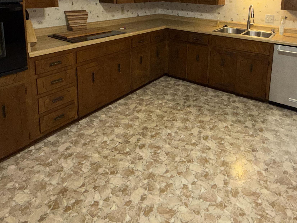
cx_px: 187
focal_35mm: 26
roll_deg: -1.3
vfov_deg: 47.9
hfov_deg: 66.2
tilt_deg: -8.7
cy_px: 24
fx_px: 223
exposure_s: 1/60
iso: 125
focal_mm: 2.22
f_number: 2.2
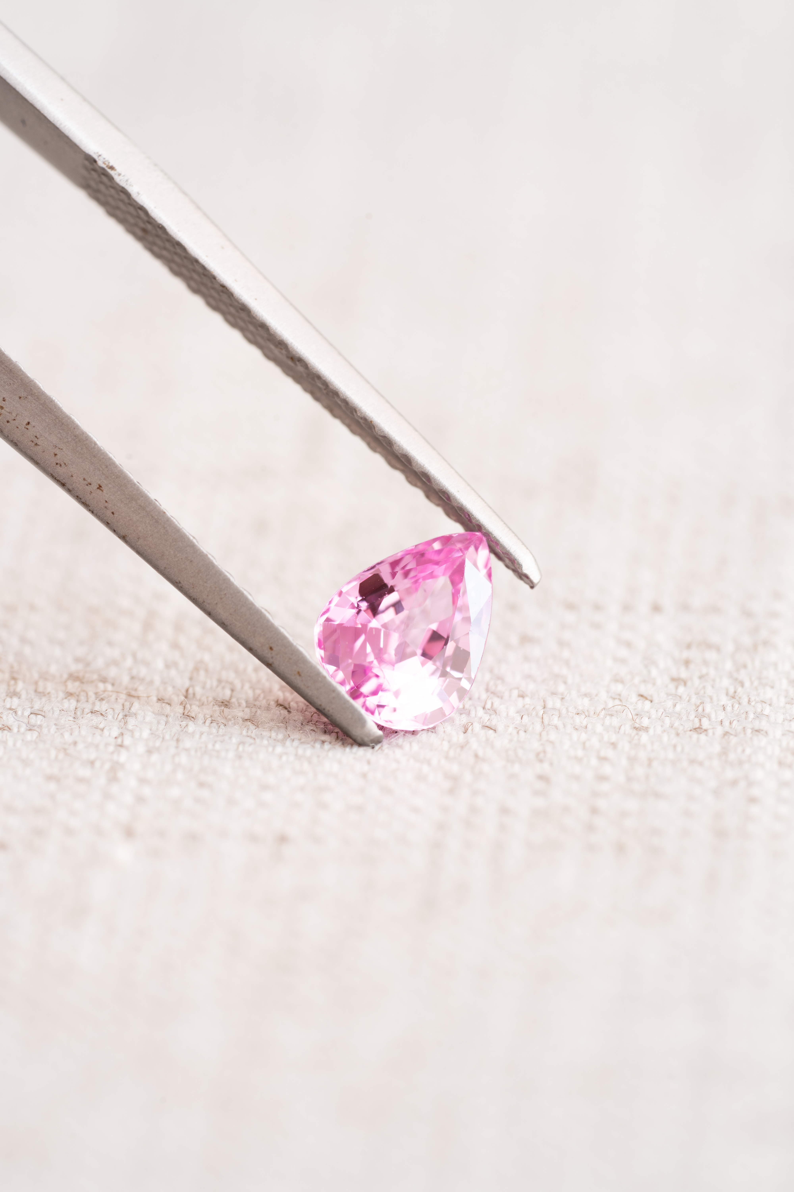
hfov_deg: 15.2
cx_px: 397
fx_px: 2977
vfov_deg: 22.6
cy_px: 596
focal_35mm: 90
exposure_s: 1/6
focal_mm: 90
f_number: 8
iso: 100
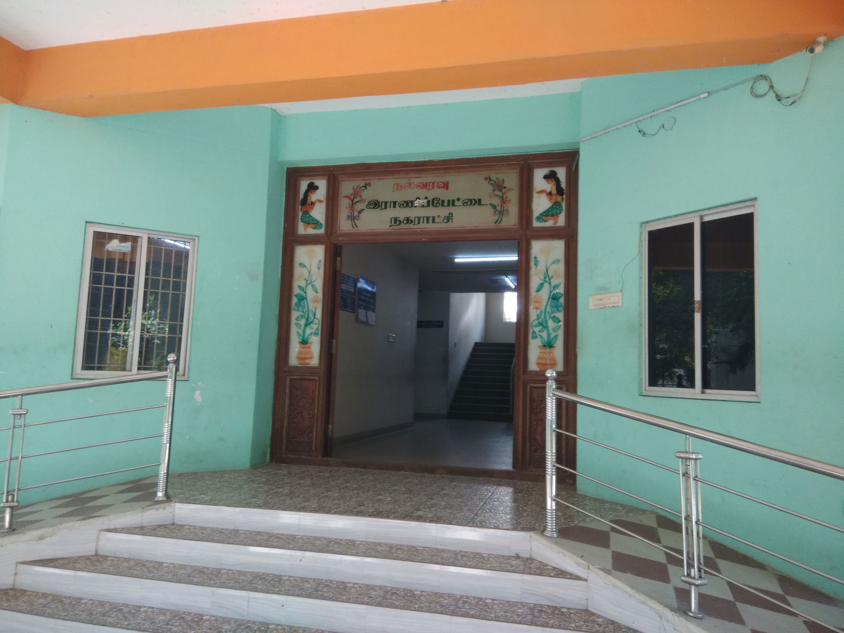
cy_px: 316
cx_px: 422
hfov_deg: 79.0
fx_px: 512
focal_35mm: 21
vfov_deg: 63.4
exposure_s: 1/100
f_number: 2
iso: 200
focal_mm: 3.57
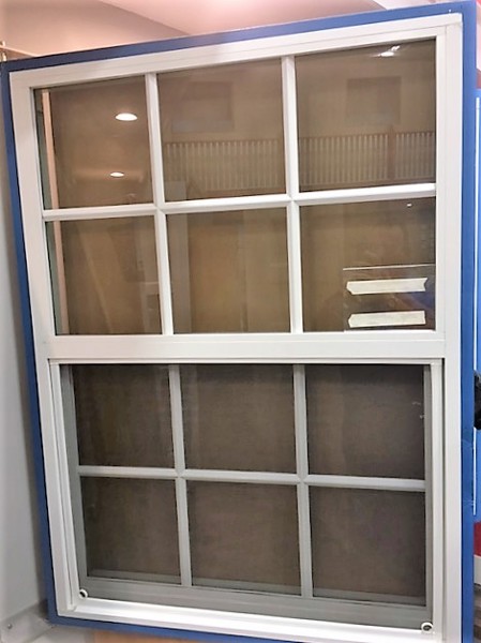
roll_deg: +2.3
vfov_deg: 61.7
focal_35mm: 29
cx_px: 240
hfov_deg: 48.2
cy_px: 322
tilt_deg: -6.1
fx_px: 538
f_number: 2.2
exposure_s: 1/33
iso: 125
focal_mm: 4.15
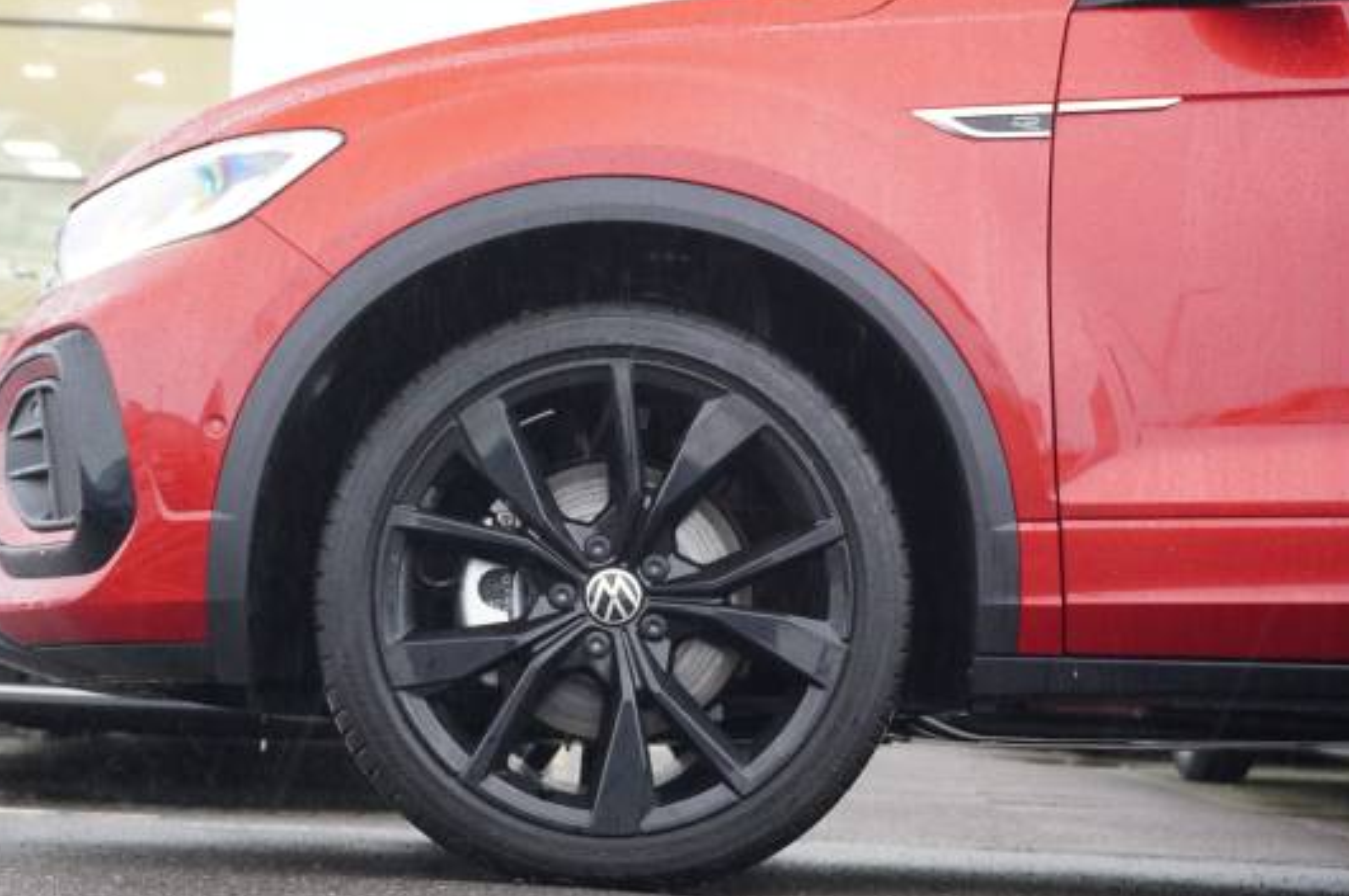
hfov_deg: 26.6
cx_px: 569
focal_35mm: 76
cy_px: 482
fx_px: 2845
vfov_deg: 17.9
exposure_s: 1/80
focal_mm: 42
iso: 6400
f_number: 5.6
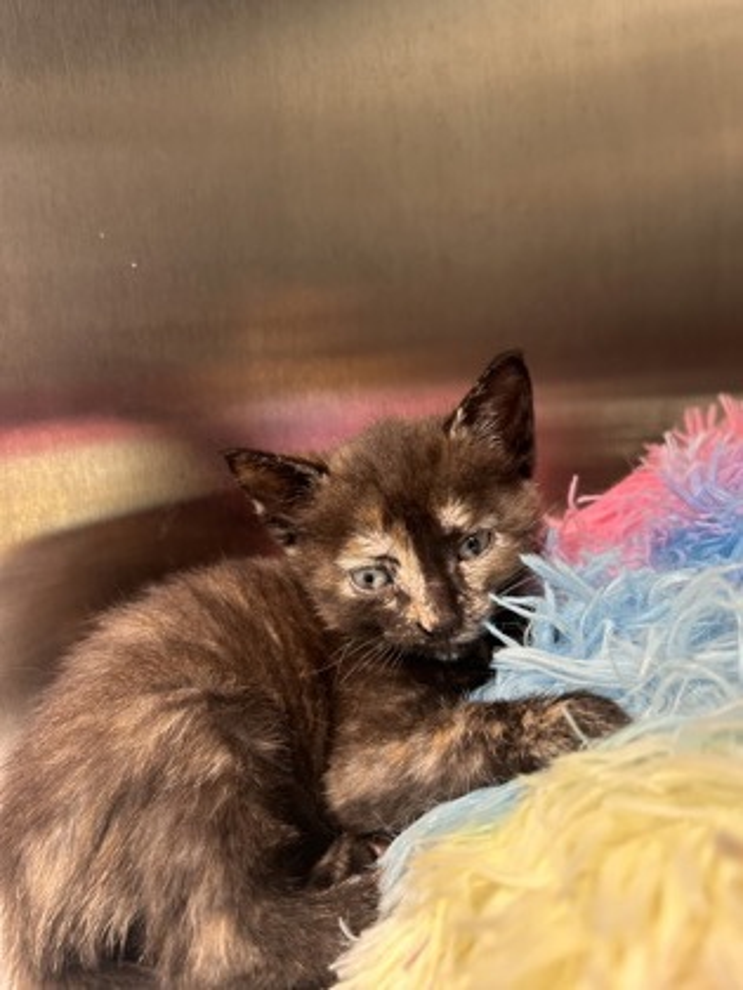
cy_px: 495
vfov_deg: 67.3
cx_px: 372
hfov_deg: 53.1
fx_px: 744
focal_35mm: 26
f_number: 1.5
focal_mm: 5.7
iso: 200
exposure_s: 1/60
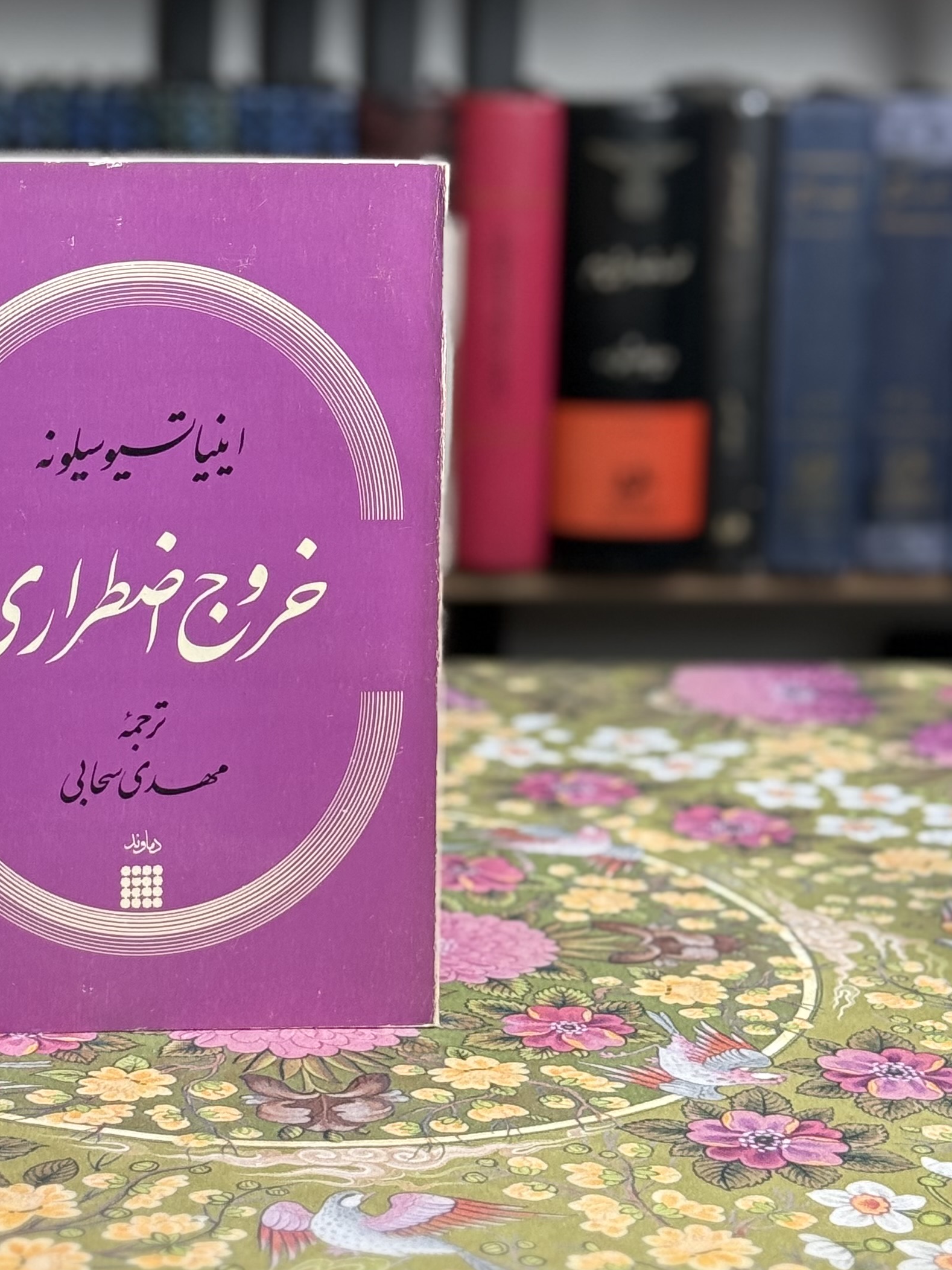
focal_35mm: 92
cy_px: 302
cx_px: 225
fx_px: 3374
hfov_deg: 16.0
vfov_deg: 21.1
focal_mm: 6.76
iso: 125
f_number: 1.78
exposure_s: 1/100
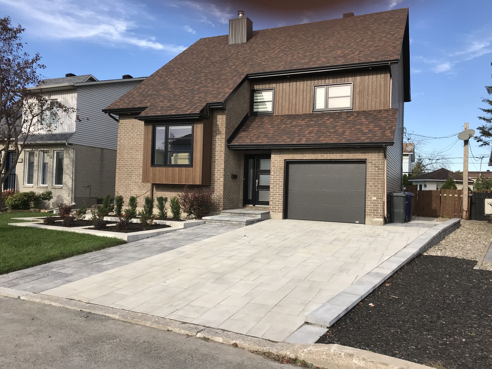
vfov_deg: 49.7
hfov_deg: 63.4
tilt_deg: +3.0
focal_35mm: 28
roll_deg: -1.8
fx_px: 398
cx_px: 246
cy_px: 184
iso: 20
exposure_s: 1/1182
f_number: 1.8
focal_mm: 3.99
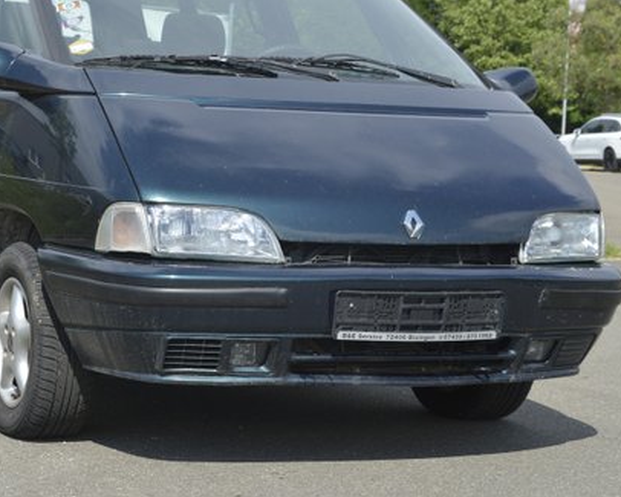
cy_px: 237
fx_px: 1834
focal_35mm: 100
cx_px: 214
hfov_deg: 19.2
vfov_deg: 15.4
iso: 100
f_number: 8
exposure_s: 1/250
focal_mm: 45
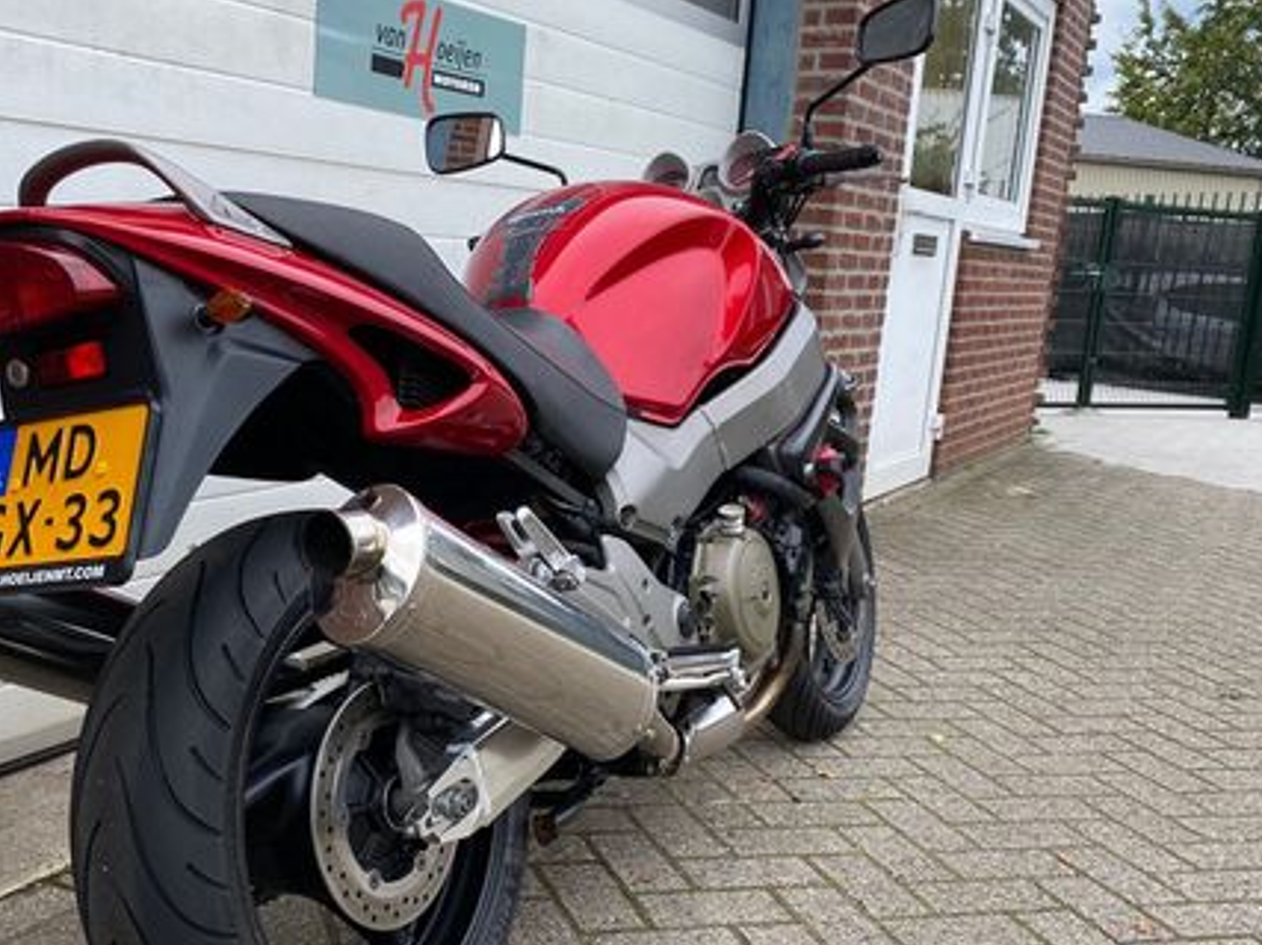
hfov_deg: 47.5
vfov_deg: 36.7
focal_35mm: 39
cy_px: 567
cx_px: 491
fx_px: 1421
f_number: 1.8
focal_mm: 4.25
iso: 32
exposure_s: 1/733
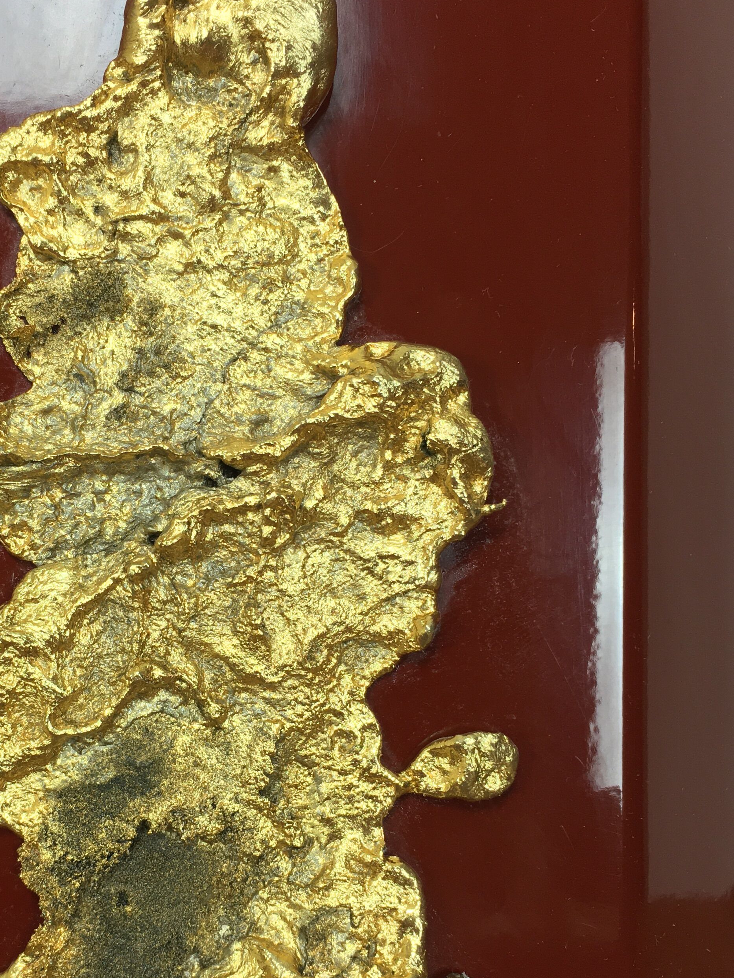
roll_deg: -0.3
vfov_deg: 40.3
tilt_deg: +0.0
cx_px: 223
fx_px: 1329
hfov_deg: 30.6
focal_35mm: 47
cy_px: 568
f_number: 2.2
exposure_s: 1/33
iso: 50
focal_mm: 4.15
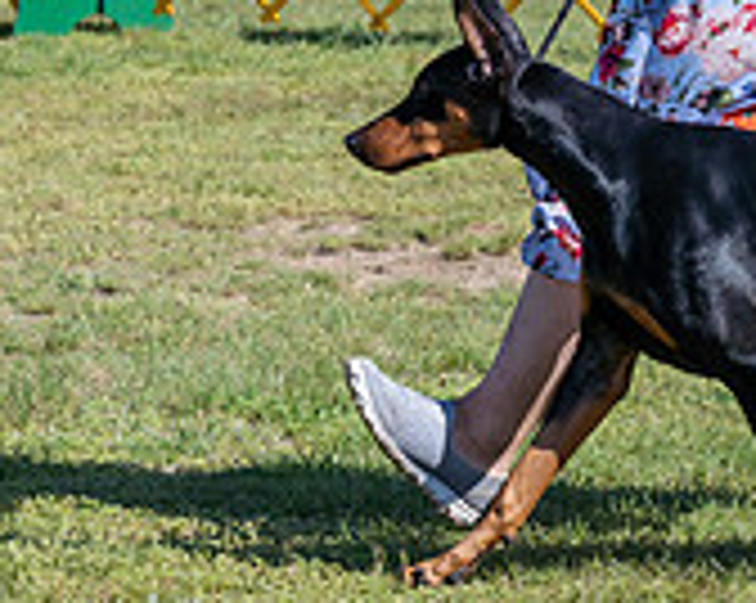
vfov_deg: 3.7
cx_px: 704
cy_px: -32
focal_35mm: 419
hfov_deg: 4.6
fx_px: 9364
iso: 320
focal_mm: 111
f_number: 6.3
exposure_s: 1/1250
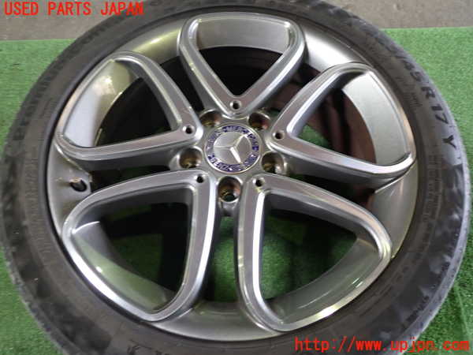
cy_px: 178
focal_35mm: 30
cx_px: 236
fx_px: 410
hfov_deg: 60.0
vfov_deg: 46.8
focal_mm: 5.4
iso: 320
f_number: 2.3
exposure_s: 1/30
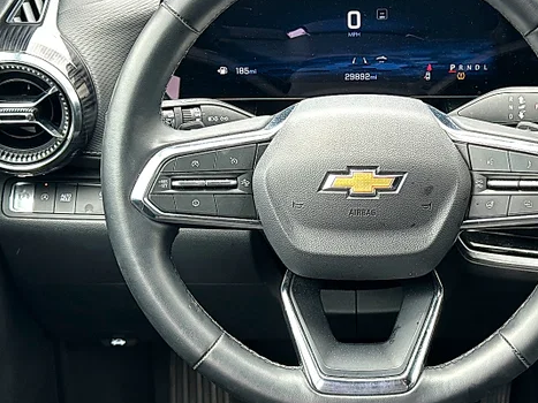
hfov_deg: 26.8
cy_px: 170
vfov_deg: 20.4
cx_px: 376
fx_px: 1119
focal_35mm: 72
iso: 50
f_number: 1.78
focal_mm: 6.86
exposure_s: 1/193
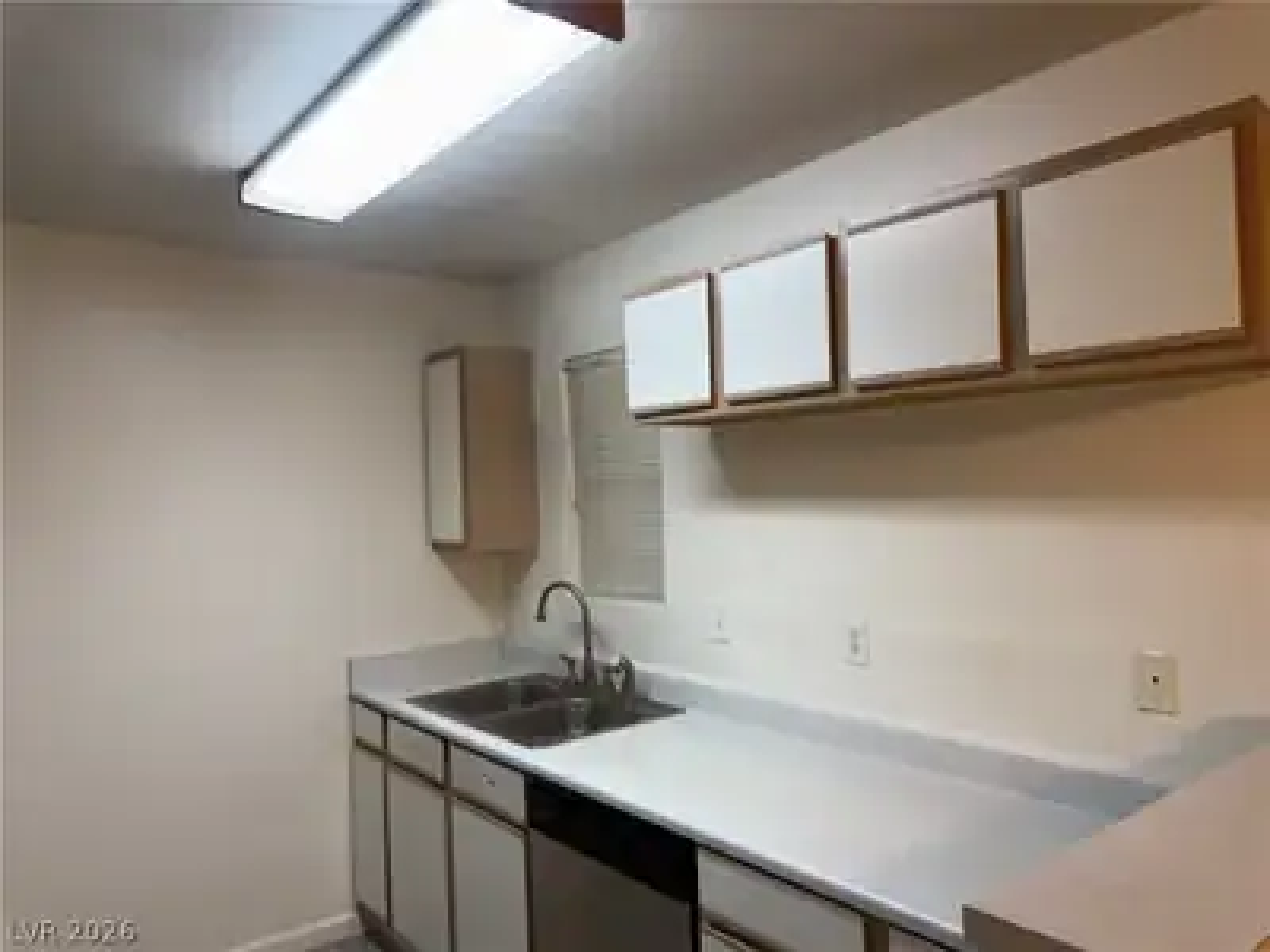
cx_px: 635
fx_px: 881
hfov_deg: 71.6
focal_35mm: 24
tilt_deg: +1.0
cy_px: 476
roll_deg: +0.5
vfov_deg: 56.8
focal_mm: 6.76
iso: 200
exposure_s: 1/120
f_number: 1.78
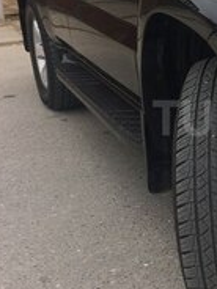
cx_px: 274
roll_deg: -0.3
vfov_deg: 25.0
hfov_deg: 17.8
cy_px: 118
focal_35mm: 78
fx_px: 652
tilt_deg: -19.9
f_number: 2.2
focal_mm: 4.15
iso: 32
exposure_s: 1/595
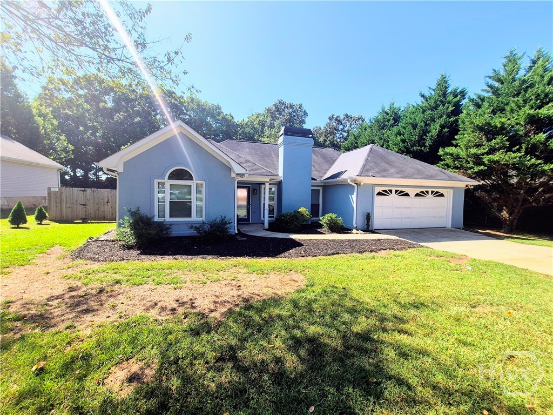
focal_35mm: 13
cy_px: 208
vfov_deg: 89.9
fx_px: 208
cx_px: 276
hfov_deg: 106.2
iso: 40
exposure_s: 1/1220
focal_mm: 1.74
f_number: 2.2
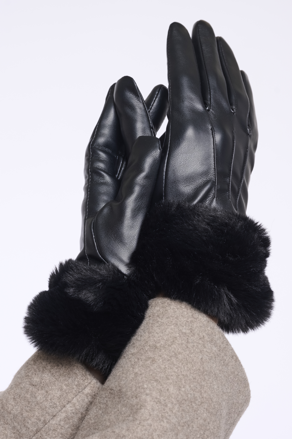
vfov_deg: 19.5
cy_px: 220
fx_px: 1279
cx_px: 146
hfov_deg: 13.0
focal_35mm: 105
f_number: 8
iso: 125
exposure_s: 1/160
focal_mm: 105
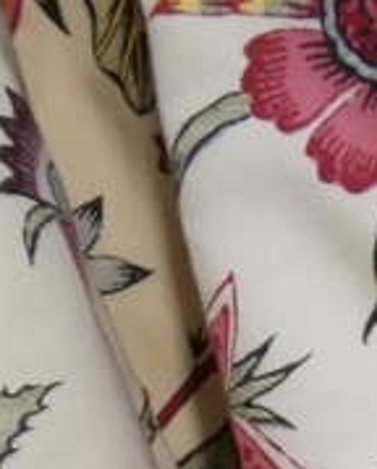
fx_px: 2710
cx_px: 788
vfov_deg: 9.3
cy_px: 893
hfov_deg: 7.6
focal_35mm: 195
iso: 320
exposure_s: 1/80
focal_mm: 6.2
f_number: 3.4
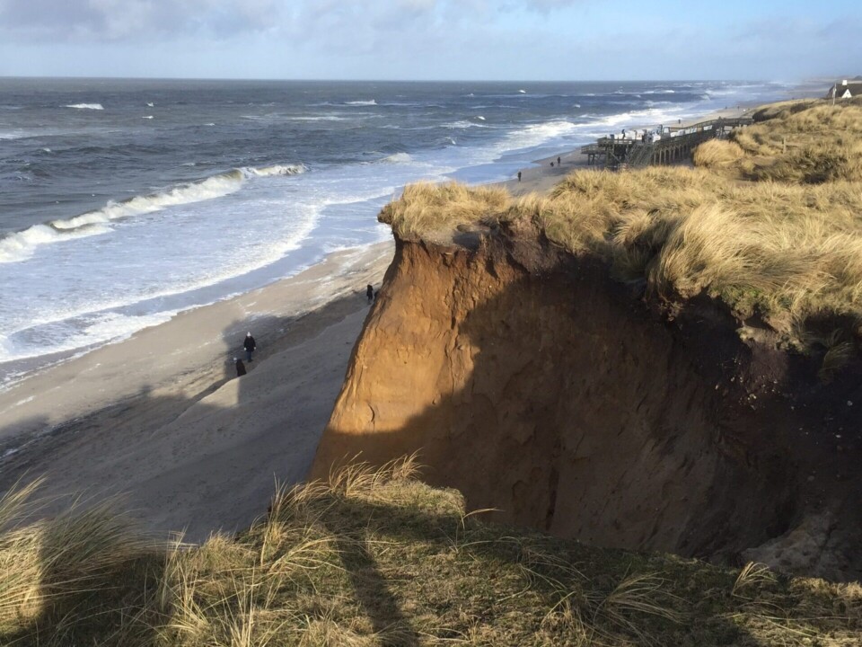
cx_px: 431
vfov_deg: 48.2
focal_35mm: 29
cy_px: 324
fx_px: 722
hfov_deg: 61.7
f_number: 2.2
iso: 32
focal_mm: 4.15
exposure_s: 1/1647
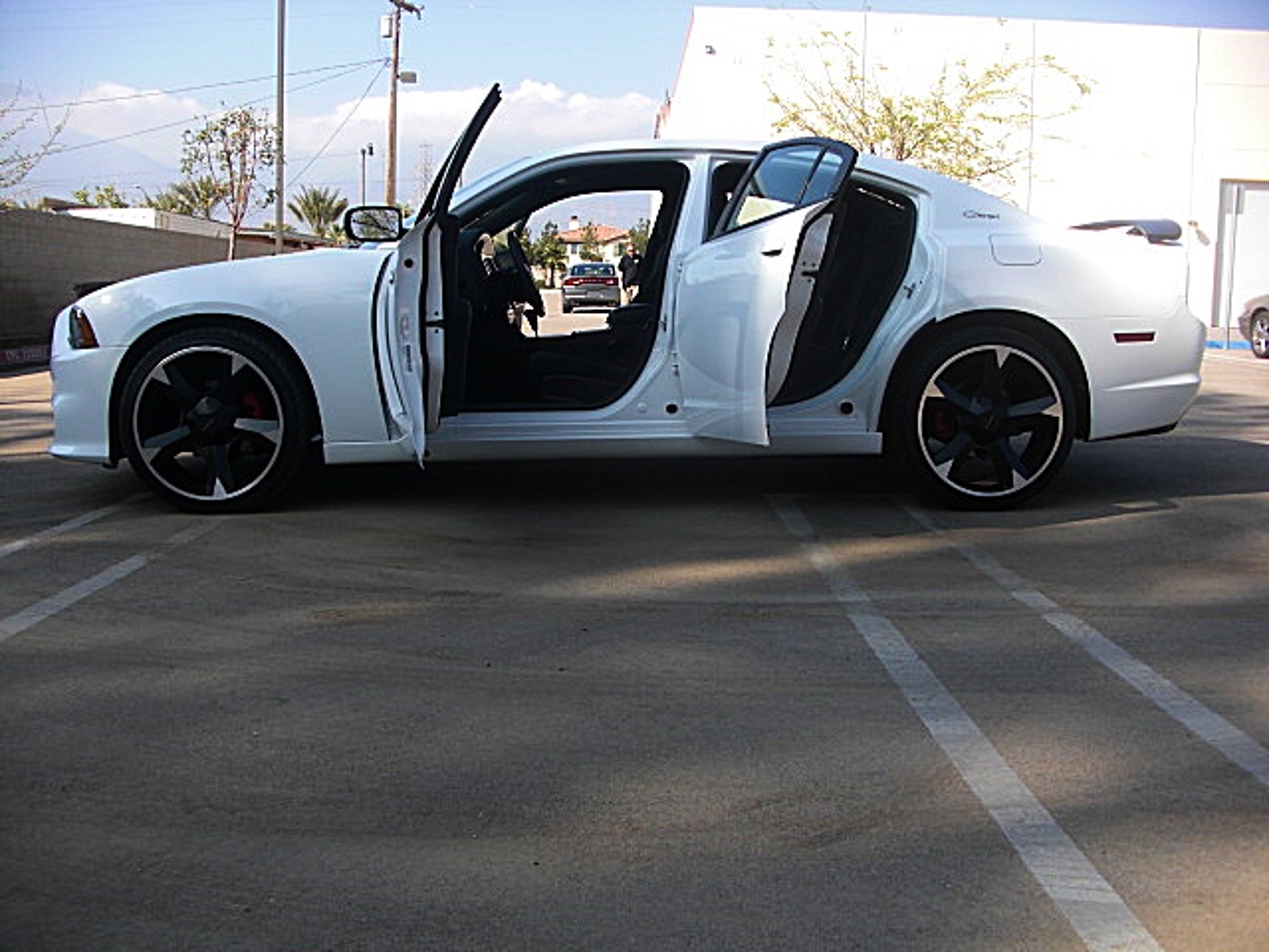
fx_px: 1320
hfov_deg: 51.4
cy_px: 476
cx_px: 634
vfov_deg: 39.7
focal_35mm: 36
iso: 50
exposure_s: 1/500
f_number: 2.8
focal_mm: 6.3
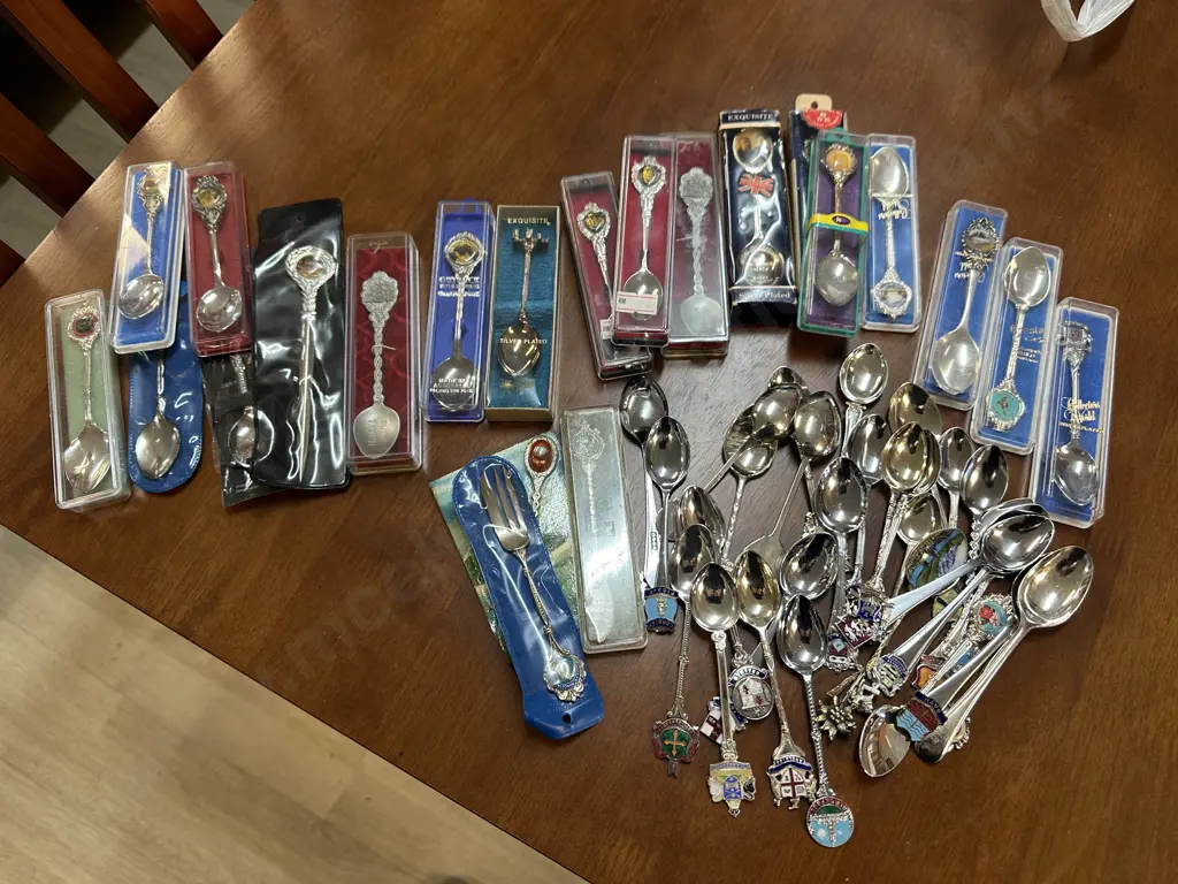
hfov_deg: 71.6
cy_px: 442
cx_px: 589
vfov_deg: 56.8
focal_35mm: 24
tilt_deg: -68.9
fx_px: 817
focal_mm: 6.86
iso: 125
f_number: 1.78
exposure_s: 1/50
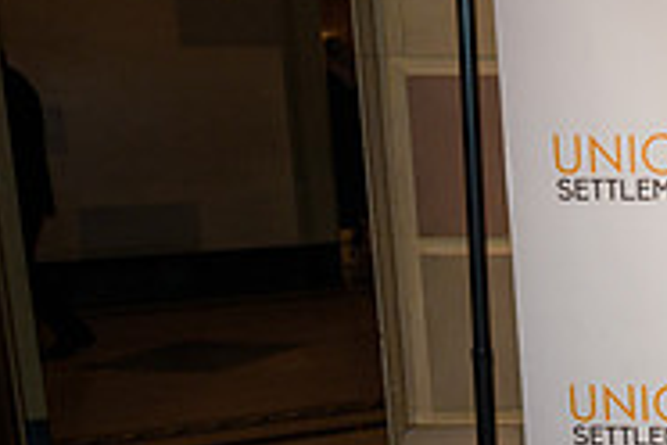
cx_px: 1022
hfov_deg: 22.0
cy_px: 352
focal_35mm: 75
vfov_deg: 18.0
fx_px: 1389
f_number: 3.2
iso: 640
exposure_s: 1/200
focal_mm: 24
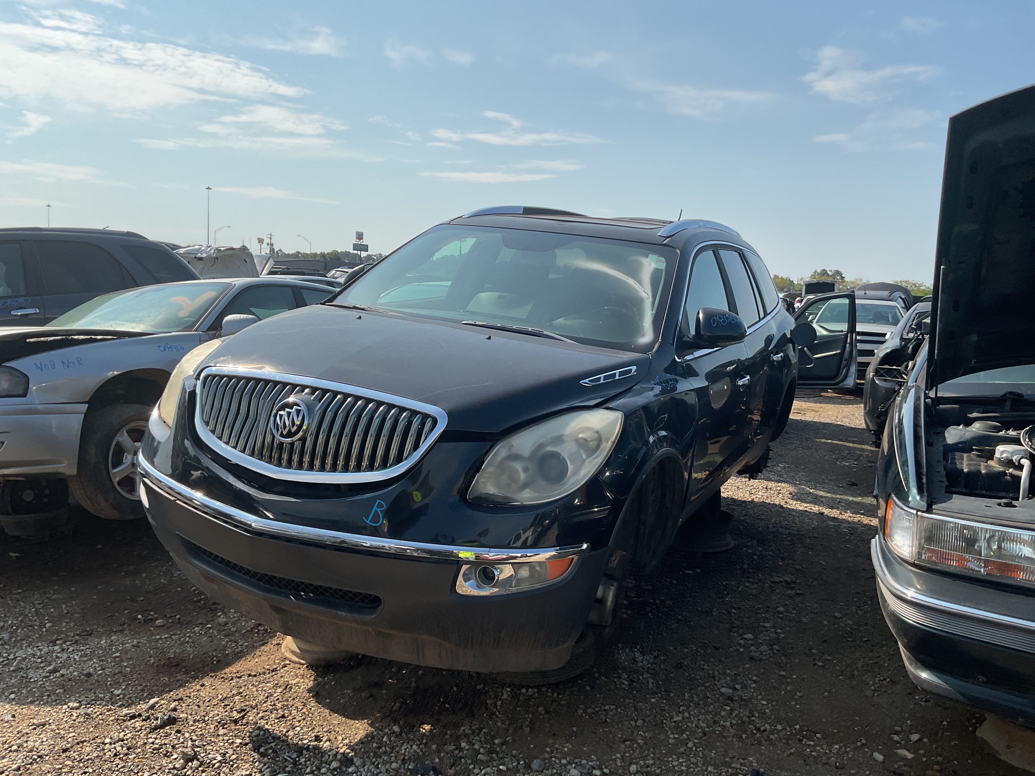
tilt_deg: -4.8
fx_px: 867
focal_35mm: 29
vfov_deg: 48.2
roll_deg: -2.4
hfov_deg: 61.7
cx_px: 518
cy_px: 388
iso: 16
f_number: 1.8
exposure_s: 1/2427
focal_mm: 3
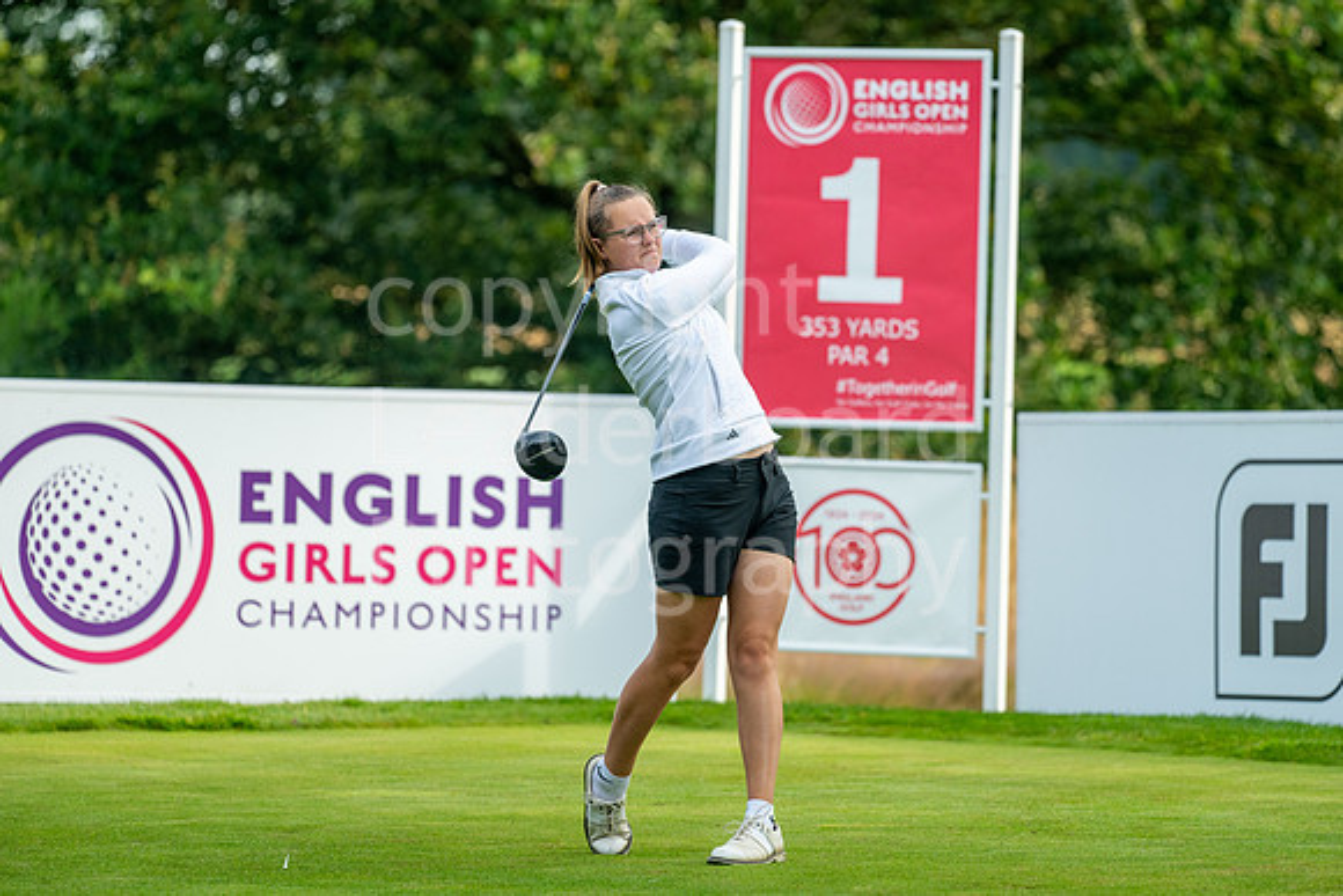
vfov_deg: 4.6
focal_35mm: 300
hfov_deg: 6.9
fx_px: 11194
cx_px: 672
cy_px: 448
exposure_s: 1/800
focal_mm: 300
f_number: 5
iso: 500
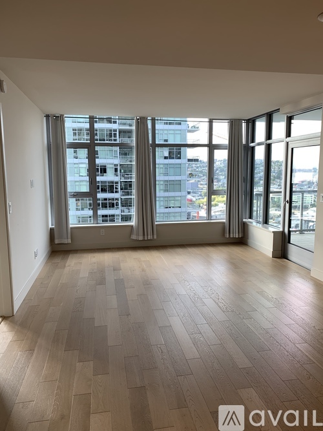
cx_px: 162
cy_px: 216
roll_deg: +0.3
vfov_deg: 67.3
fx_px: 324
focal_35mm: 26
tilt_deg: -6.1
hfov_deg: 53.0
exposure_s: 1/120
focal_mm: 4.25
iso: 32
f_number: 1.8
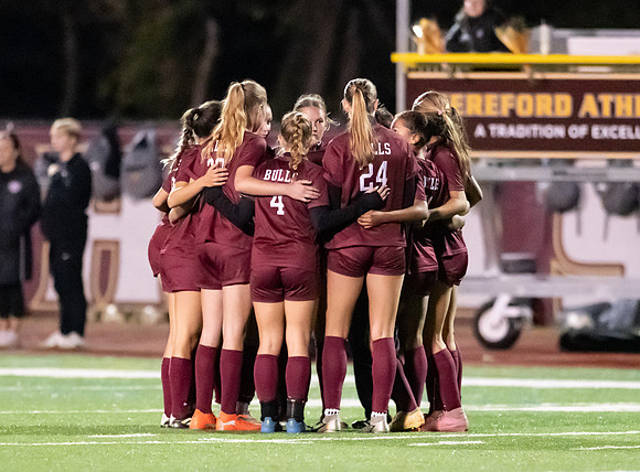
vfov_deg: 2.4
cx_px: 367
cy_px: 248
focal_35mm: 610
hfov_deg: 3.3
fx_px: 11215
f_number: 2.8
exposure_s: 1/640
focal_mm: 300
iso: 25600
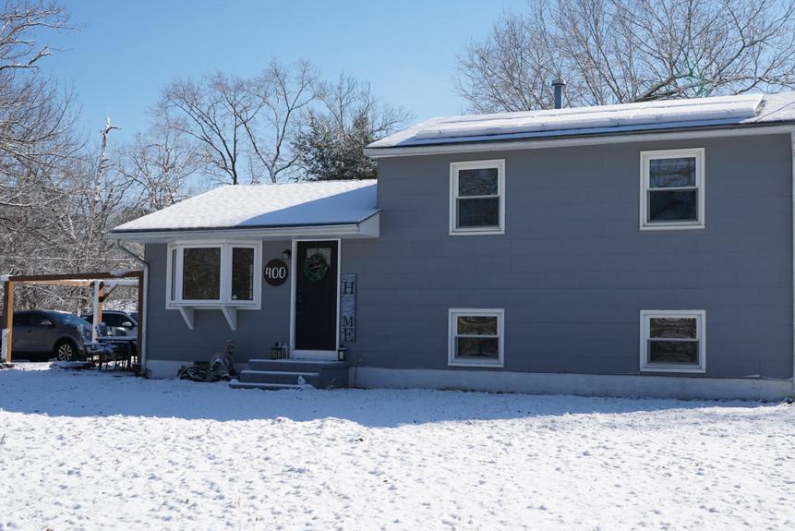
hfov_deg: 44.5
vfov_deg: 30.5
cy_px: 264
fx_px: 972
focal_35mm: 44
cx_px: 385
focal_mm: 37
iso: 100
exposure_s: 1/320
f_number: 8
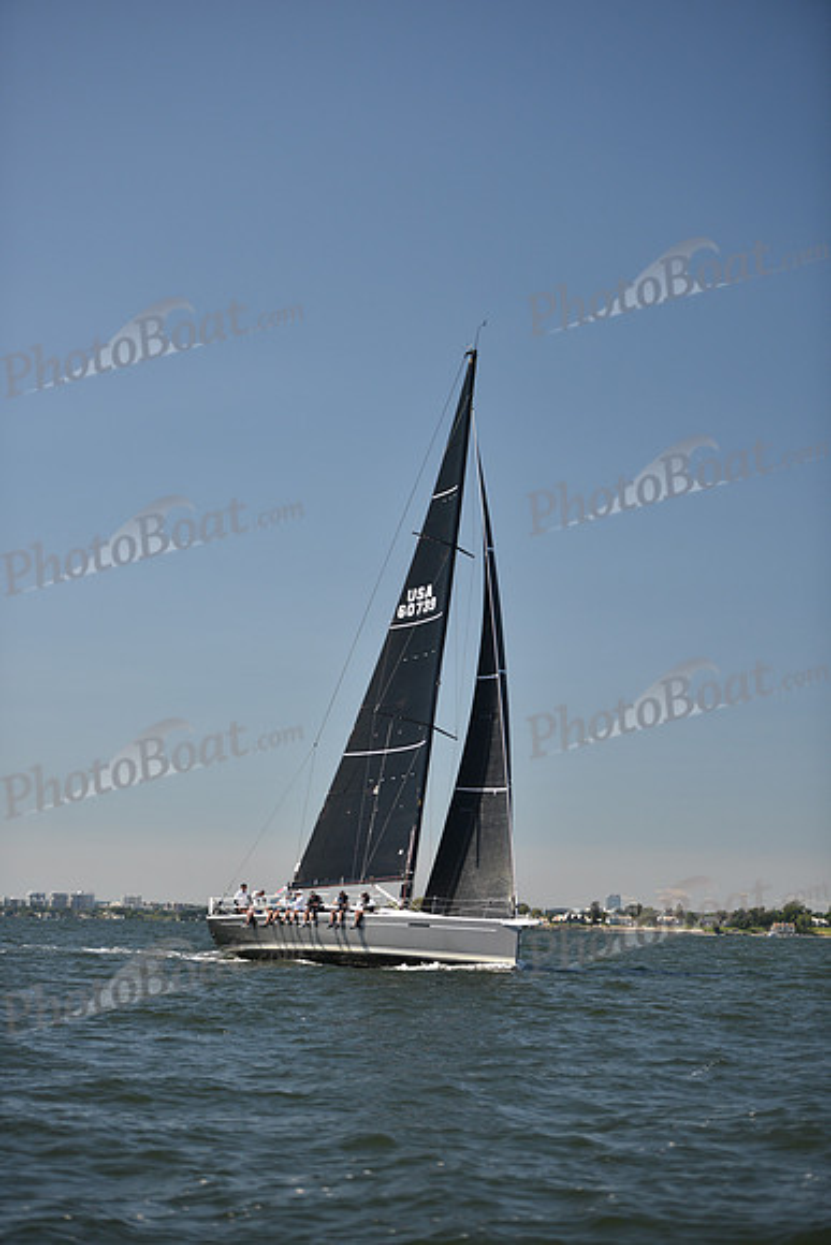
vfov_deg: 25.4
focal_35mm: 80
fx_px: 2768
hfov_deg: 17.1
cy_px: 622
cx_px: 416
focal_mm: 80
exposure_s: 1/1600
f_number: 2.8
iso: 250
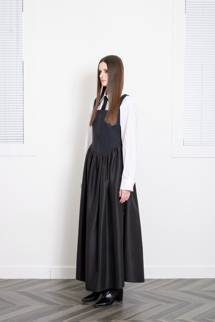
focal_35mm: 51
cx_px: 108
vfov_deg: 38.9
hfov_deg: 26.5
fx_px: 457
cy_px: 161
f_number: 6.3
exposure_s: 1/125
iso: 250
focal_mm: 51
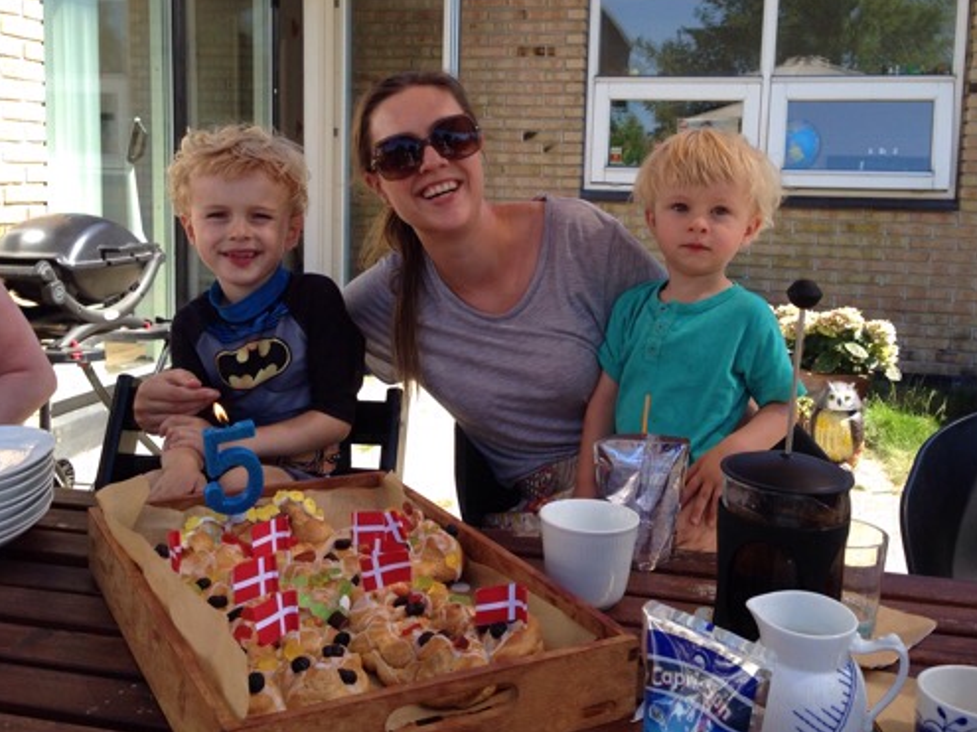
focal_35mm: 40
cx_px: 489
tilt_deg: -5.6
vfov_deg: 35.8
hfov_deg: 46.8
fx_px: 1129
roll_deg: -1.9
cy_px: 294
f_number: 2.4
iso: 50
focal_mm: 4.12
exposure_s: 1/387
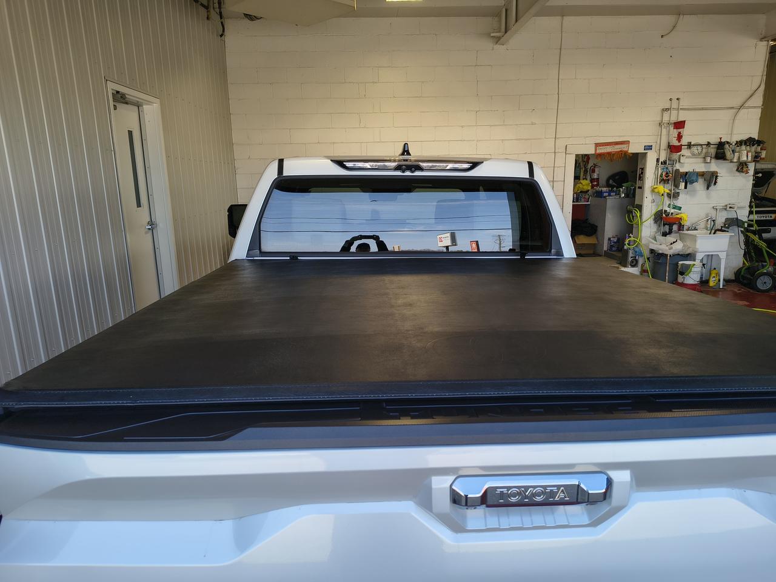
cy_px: 291
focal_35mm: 24
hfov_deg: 71.6
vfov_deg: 56.8
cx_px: 388
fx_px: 538
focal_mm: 5.56
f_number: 1.8
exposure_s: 1/277
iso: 100
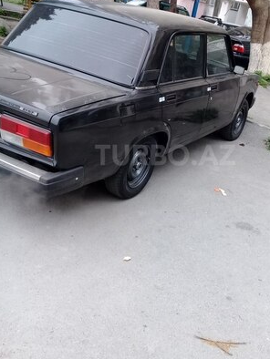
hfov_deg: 36.7
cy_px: 155
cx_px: 165
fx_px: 405
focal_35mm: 39
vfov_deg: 47.7
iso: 64
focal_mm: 3.3
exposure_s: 1/116
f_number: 2.2
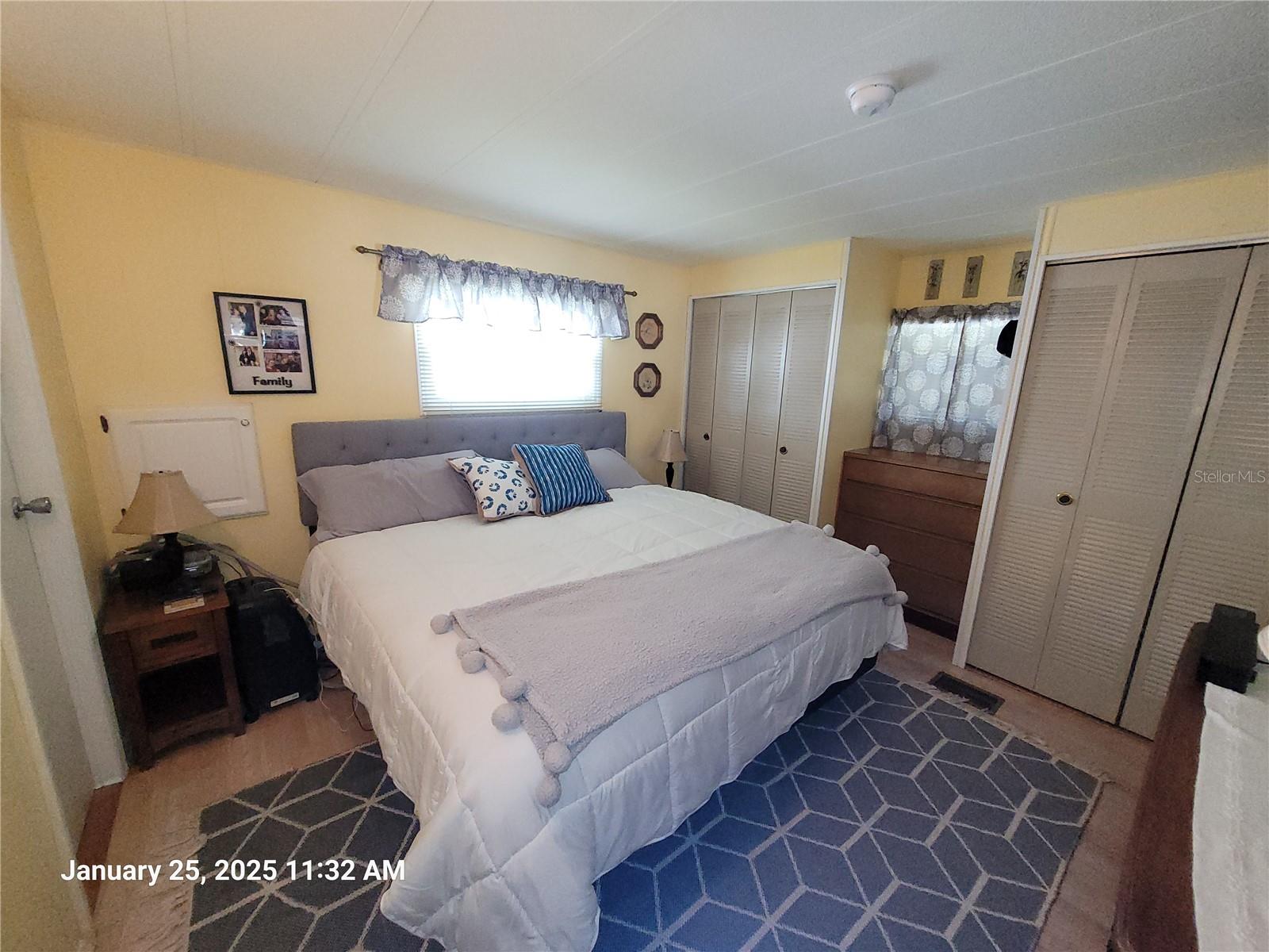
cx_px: 634
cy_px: 476
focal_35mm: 13
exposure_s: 1/60
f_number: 2.2
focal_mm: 1.74
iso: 400
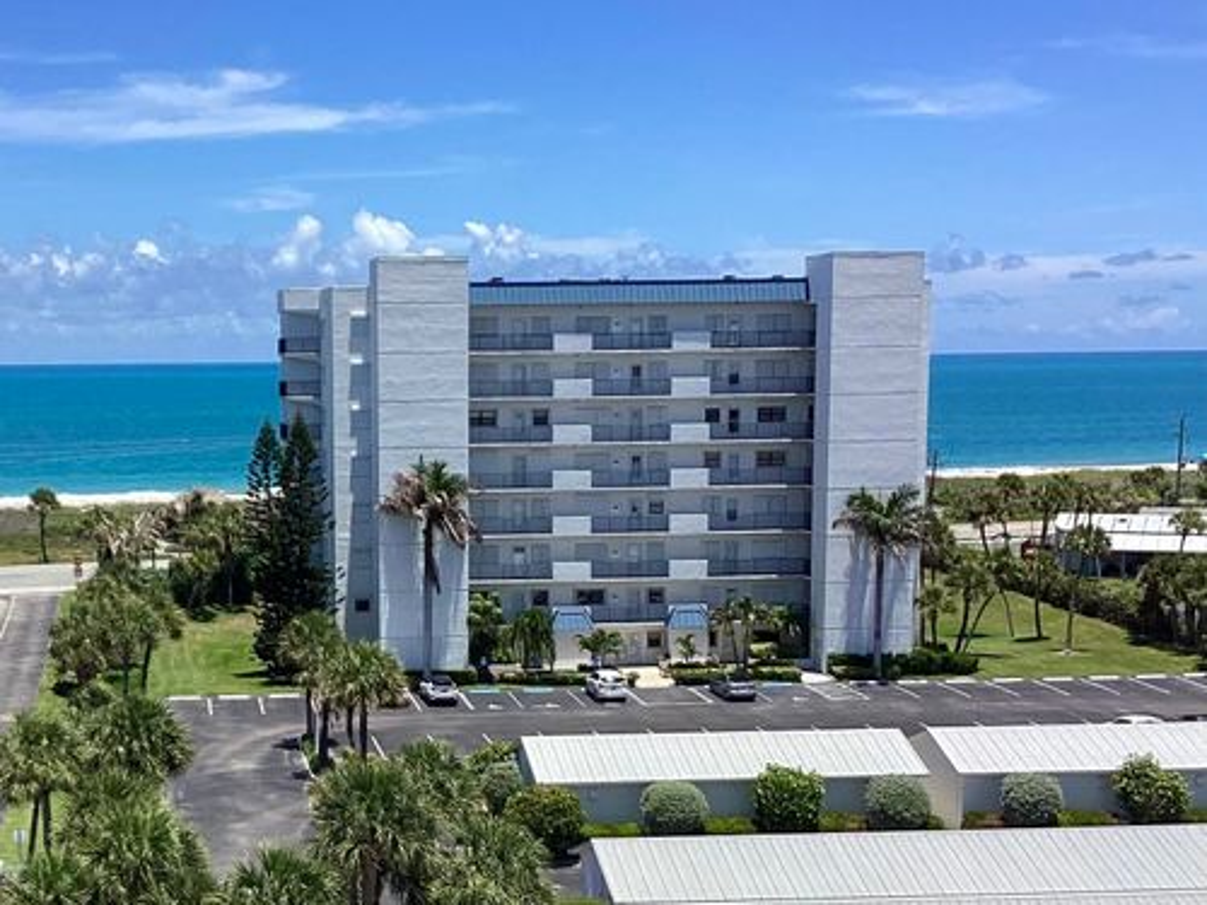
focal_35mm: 31
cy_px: 452
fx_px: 1081
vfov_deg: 45.4
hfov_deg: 58.4
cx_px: 604
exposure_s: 1/1538
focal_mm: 3.3
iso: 25
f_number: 2.4
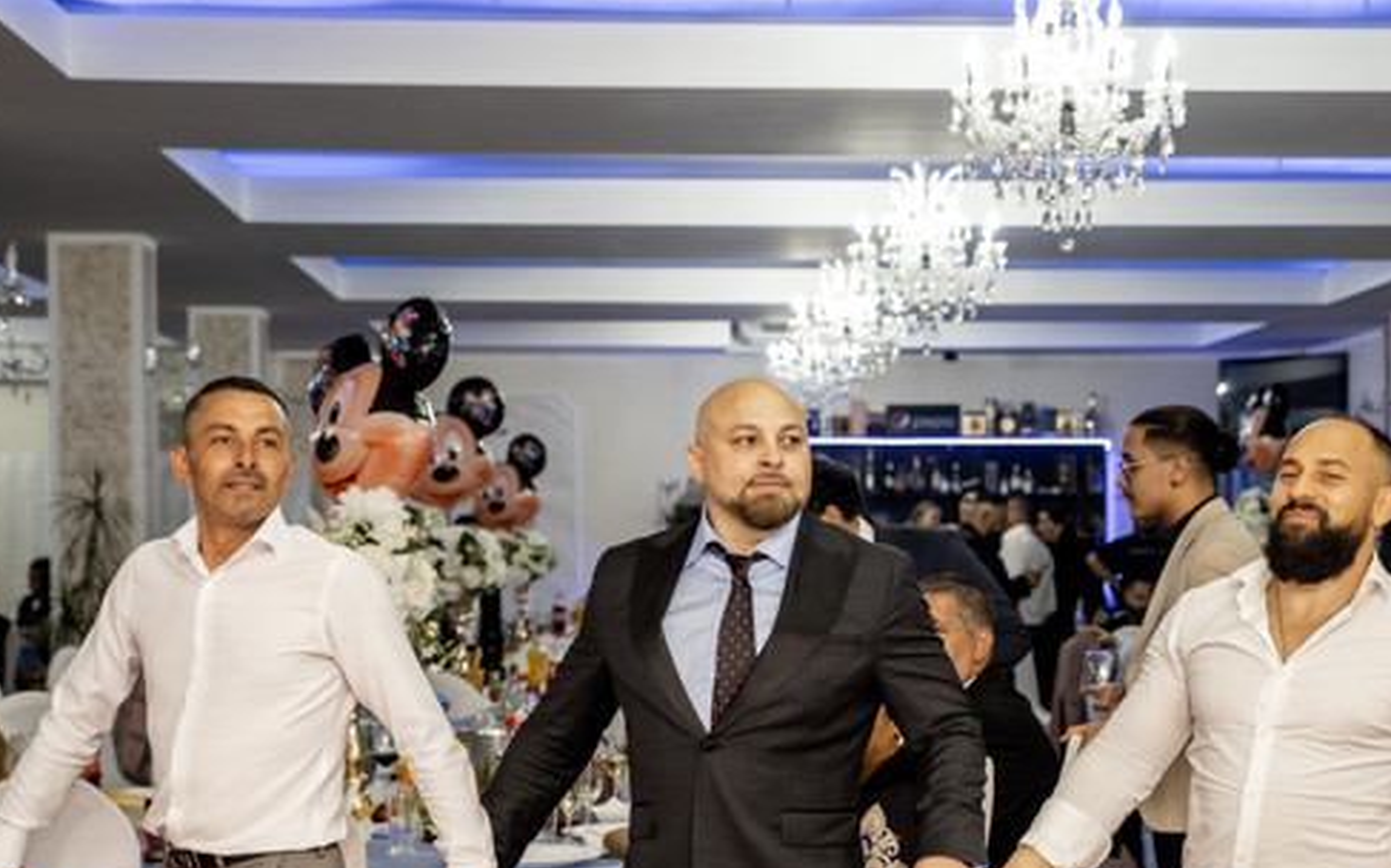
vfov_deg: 19.3
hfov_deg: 30.6
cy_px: 604
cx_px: 757
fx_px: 2539
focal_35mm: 67
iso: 1250
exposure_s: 1/160
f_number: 2.8
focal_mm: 33.2
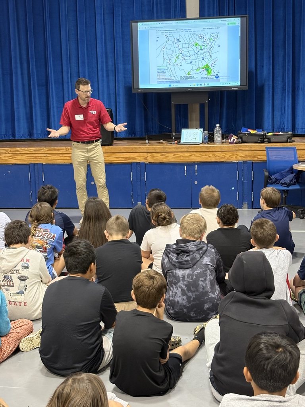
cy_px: 204
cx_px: 152
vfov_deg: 36.8
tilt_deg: -8.6
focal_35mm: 52
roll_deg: +1.2
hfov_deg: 28.0
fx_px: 611
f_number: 1.6
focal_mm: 5.96
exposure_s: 1/40
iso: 160
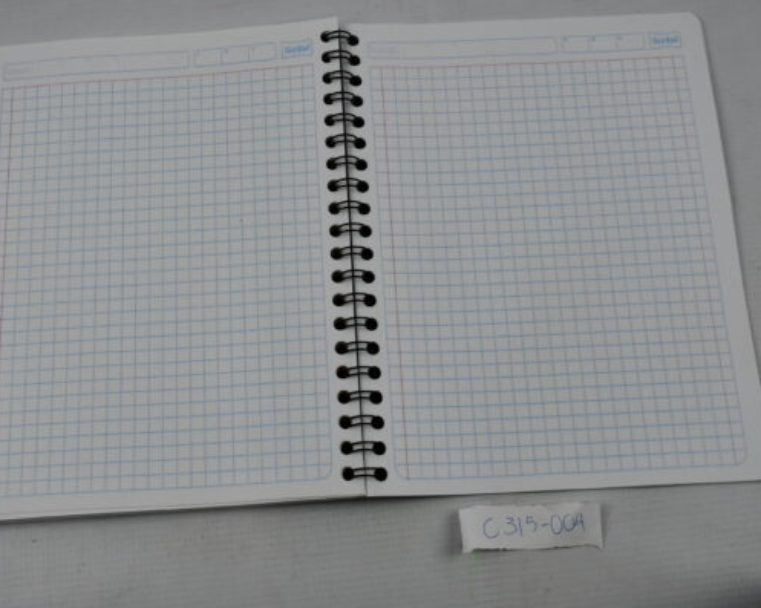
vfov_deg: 29.7
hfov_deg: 36.6
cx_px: 345
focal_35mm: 51
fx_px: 1148
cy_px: 305
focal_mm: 30
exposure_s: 1/250
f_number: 5.6
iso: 400
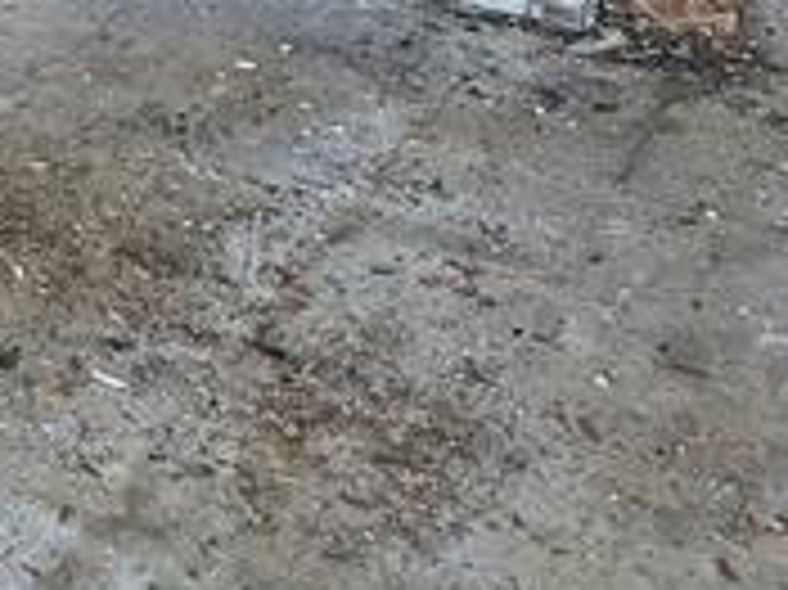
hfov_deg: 17.8
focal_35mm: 101
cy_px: -360
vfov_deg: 13.6
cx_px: -320
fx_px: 2298
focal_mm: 5.4
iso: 500
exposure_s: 1/120
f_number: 1.8
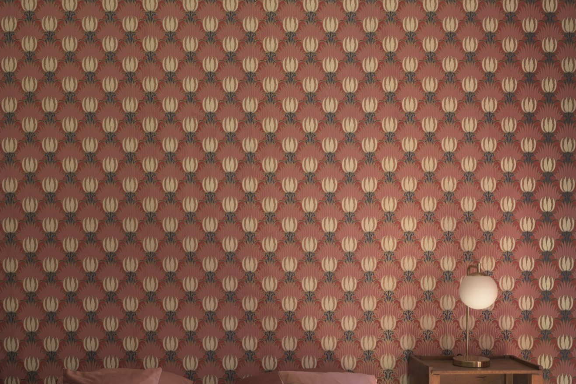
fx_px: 720
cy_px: 252
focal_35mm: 45
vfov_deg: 29.7
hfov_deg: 43.2
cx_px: 205
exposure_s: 1/15
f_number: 6.3
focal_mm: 33
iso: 100
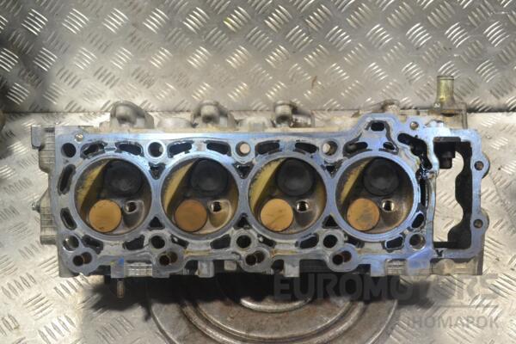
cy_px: 172
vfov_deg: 34.2
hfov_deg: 49.6
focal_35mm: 39
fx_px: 559
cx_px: 258
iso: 3200
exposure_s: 1/250
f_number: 8
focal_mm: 26
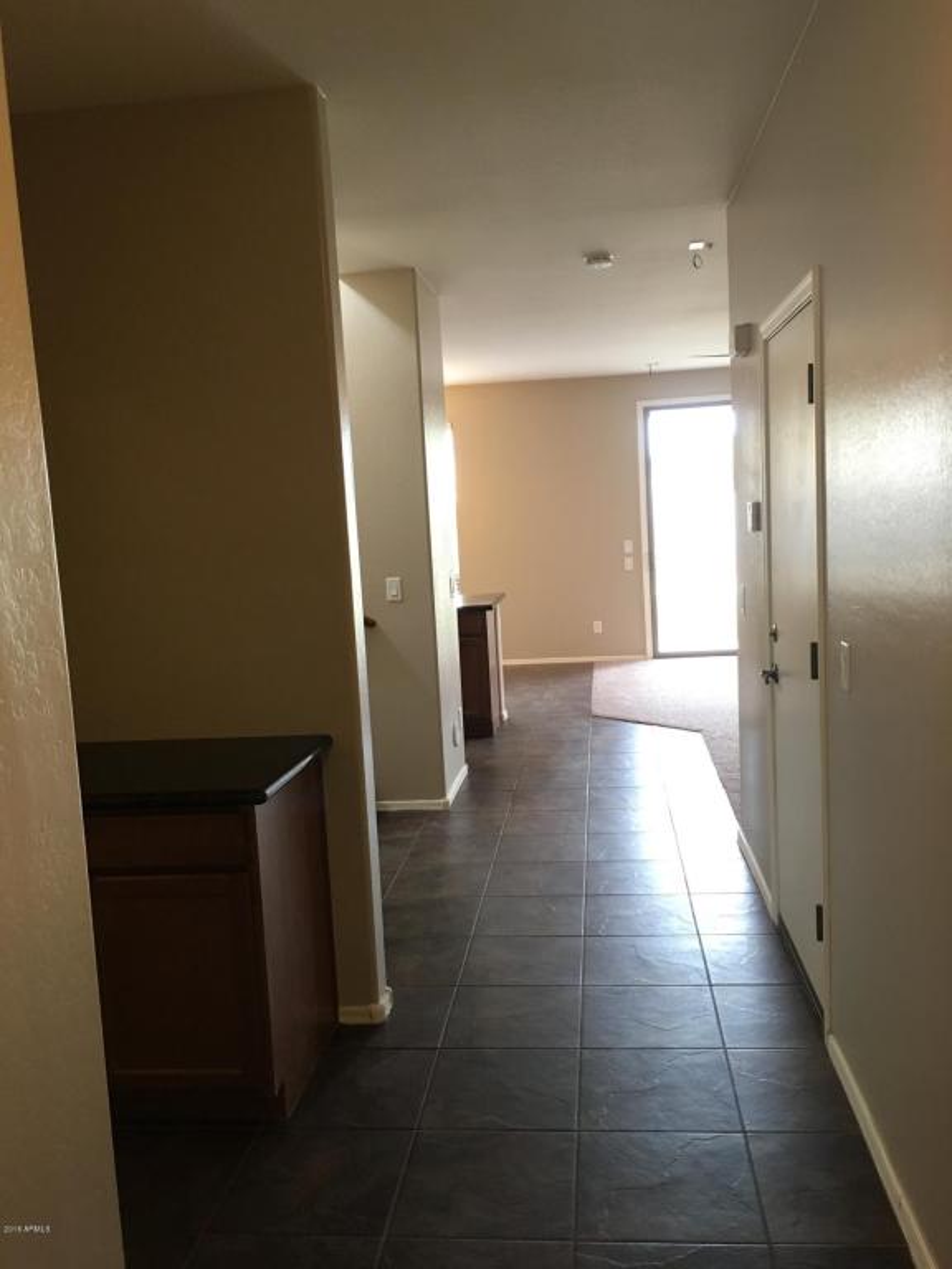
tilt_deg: -4.9
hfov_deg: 48.2
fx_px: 1063
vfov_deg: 61.7
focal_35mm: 29
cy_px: 634
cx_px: 476
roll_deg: +3.4
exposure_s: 1/30
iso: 100
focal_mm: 4.15
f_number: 2.2
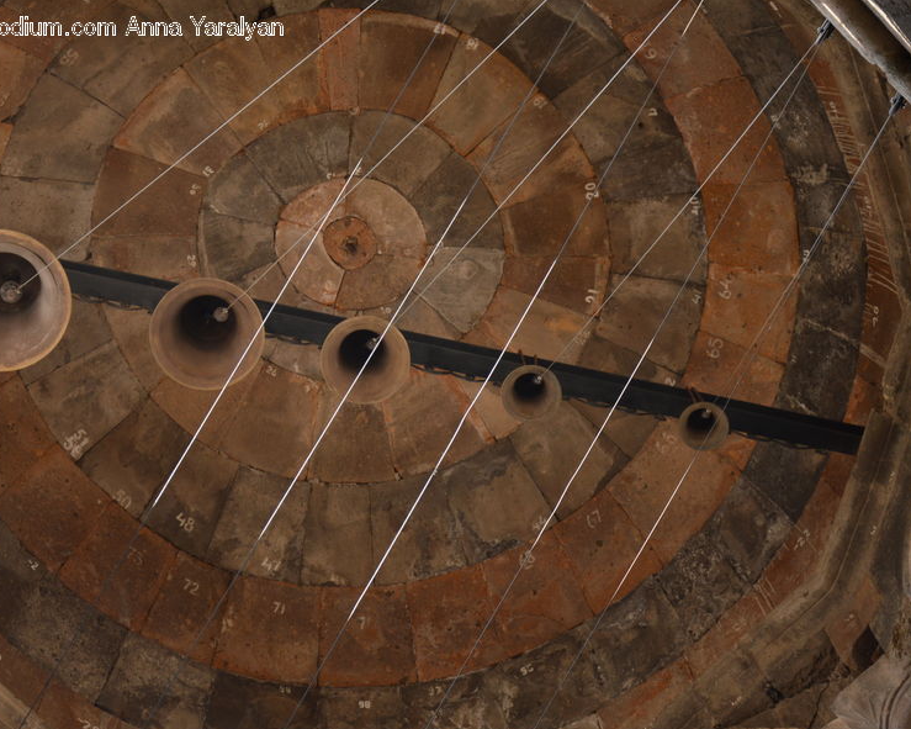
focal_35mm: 89
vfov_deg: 17.3
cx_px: 359
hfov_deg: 21.5
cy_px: 366
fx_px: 2399
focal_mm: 52
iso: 200
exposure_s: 1/100
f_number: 5
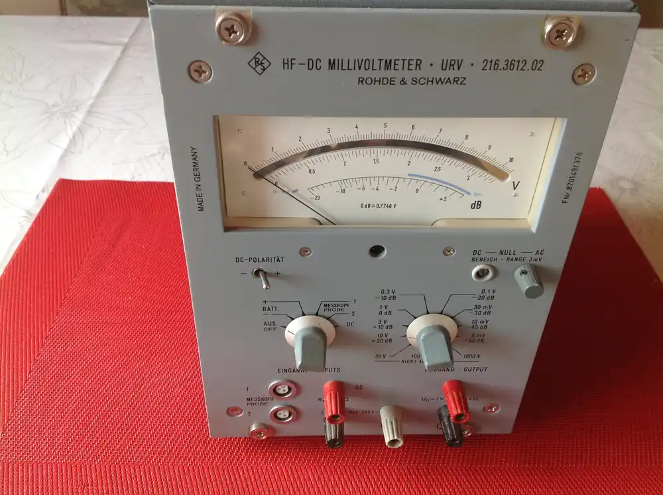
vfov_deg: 40.6
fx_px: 669
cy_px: 248
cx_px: 332
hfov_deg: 52.7
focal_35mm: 35
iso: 80
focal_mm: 4.28
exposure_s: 1/120
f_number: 2.4
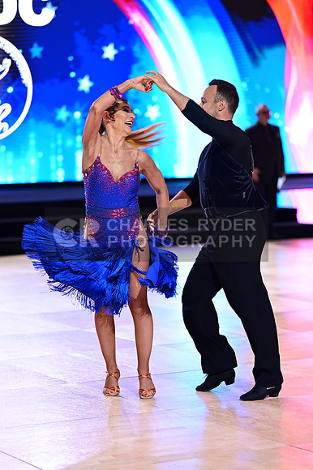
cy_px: 235
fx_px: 1567
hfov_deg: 11.4
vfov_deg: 17.1
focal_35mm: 120
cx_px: 156
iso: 2000
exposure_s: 1/500
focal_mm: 120
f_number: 2.8
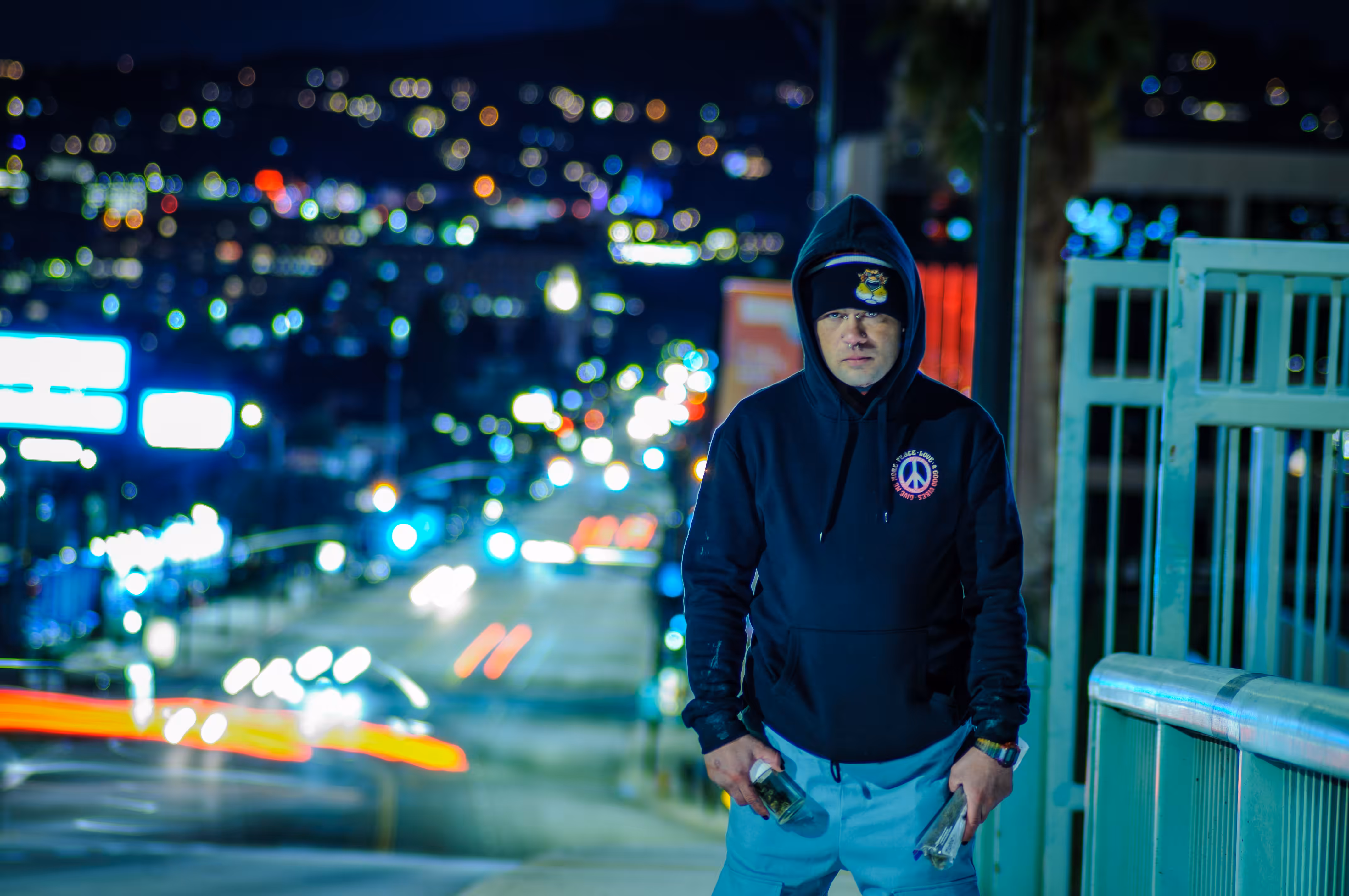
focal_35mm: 248
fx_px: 9263
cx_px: 674
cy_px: 448
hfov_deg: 8.3
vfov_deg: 5.5
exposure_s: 4
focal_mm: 165
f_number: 4.5
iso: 100
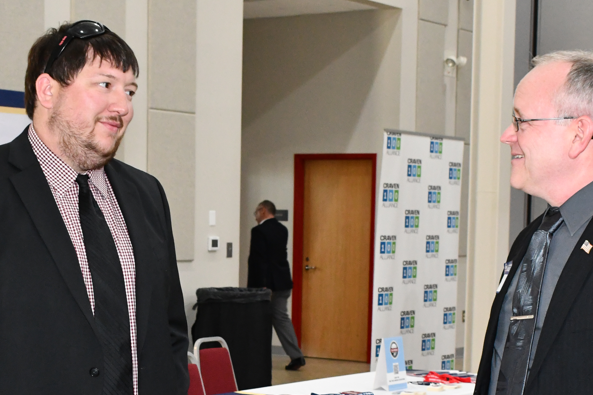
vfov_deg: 15.1
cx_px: 253
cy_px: 380
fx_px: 1466
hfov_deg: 22.8
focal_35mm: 89
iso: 2500
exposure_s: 1/60
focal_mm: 31
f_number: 9
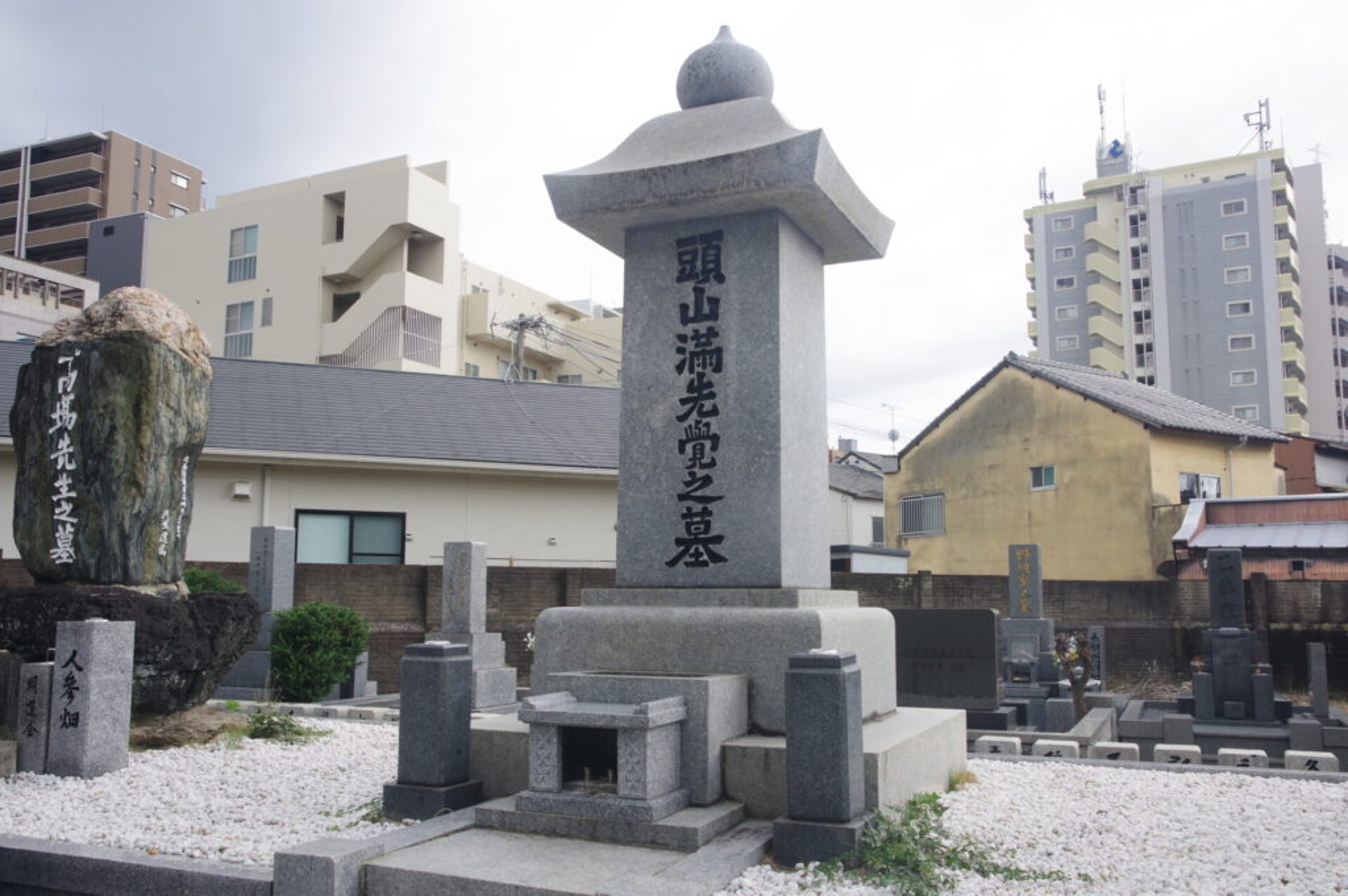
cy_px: 448
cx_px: 674
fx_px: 1179
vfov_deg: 41.6
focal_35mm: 32
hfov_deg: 59.5
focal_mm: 21
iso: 200
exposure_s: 1/125
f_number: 8
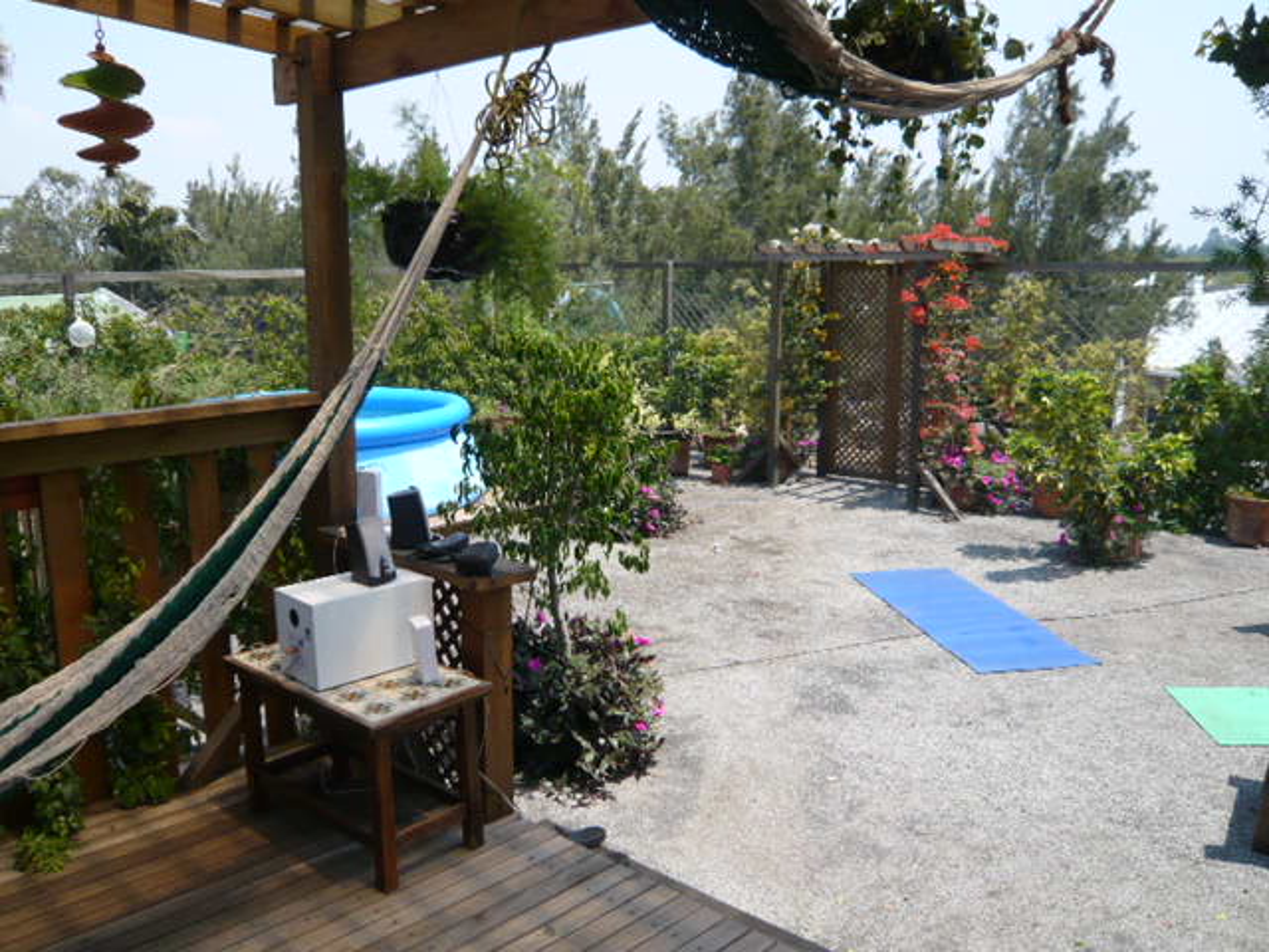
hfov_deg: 61.7
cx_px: 634
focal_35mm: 29
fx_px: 1063
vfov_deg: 48.2
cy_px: 476
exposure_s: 1/800
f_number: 2.8
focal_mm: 4.6
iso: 100
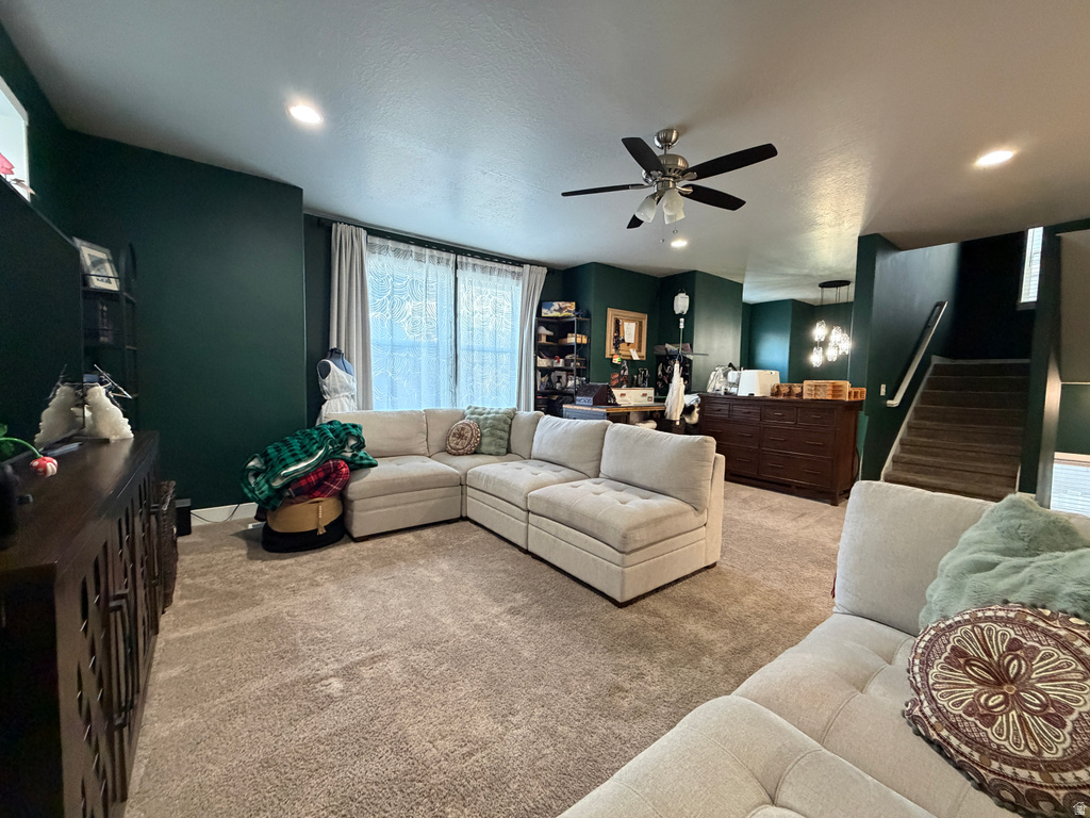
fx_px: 441
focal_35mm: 14
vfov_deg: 85.7
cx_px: 545
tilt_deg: -2.4
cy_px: 409
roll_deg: -0.5
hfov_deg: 102.1
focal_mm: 2.22
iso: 640
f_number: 2.2
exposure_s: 1/60
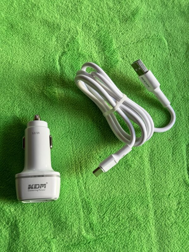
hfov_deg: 30.3
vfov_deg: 39.7
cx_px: 94
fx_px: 349
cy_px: 126
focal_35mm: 48
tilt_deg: -78.3
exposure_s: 1/100
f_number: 1.78
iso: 64
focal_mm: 6.76
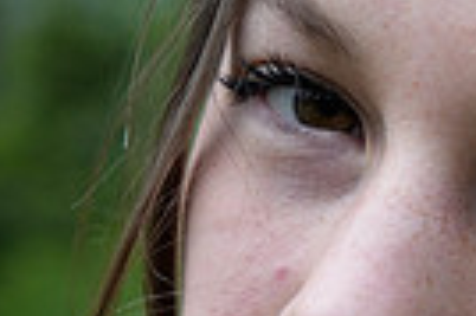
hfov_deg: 12.6
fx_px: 2007
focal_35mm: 152
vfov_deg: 8.6
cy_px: 598
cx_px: 789
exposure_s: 1/400
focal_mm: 35
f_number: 2.8
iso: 400
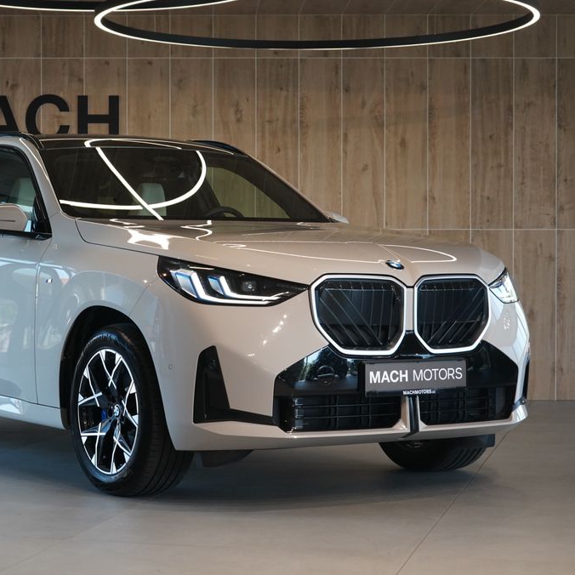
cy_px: 289
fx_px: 1597
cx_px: 183
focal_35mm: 85
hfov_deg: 20.3
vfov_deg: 20.4
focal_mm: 66
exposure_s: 1/160
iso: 2500
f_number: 5.6
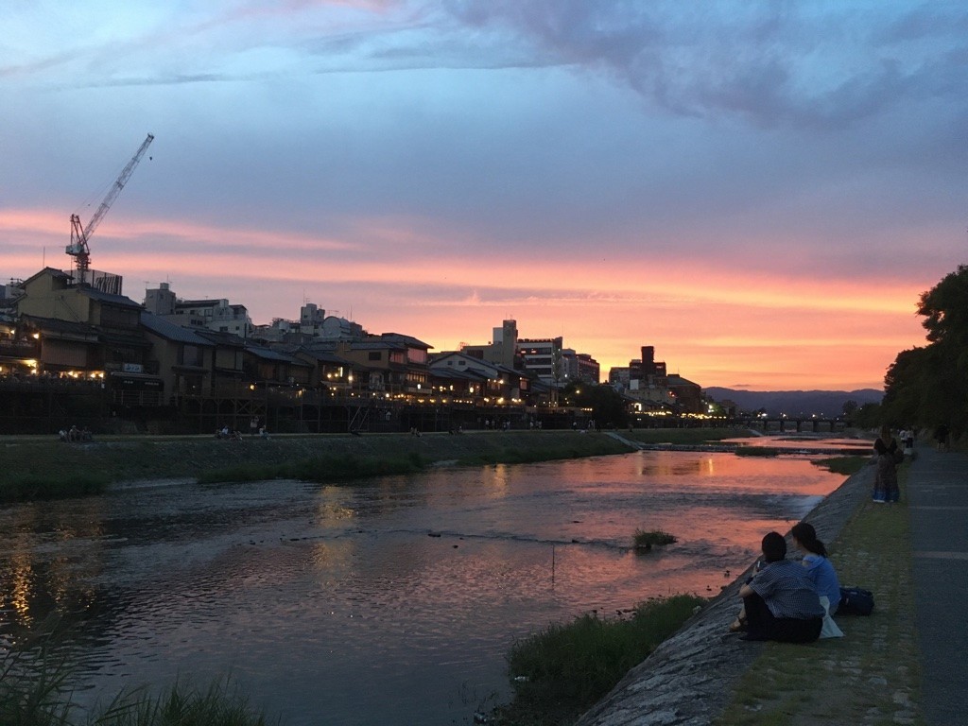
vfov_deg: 48.2
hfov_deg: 61.7
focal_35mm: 29
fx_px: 811
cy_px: 363
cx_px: 484
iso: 160
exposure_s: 1/30
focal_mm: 4.15
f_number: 2.2
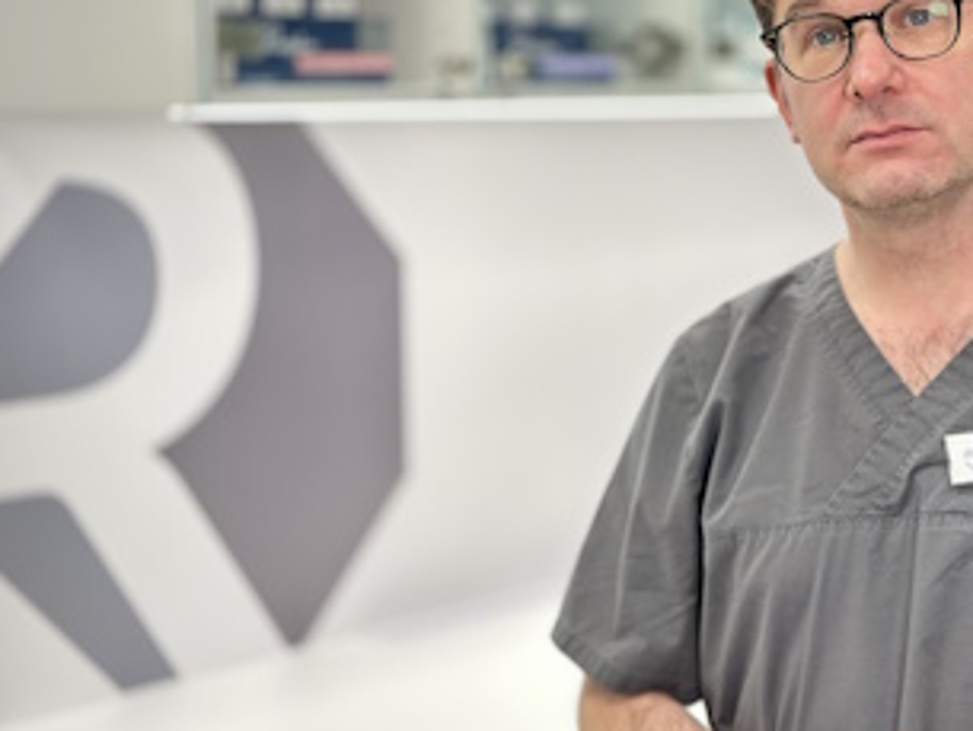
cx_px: 609
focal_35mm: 85
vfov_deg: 17.4
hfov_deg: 23.0
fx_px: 2390
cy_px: 283
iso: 125
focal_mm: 6.86
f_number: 1.78
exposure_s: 1/60
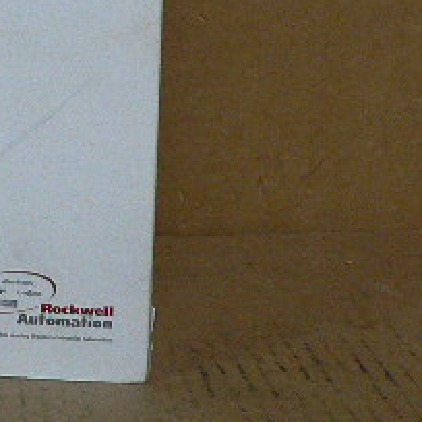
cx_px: -155
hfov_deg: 16.7
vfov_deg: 17.3
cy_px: -39
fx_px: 1338
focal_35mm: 97
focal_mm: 4.6
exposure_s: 1/40
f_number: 2.8
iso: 200
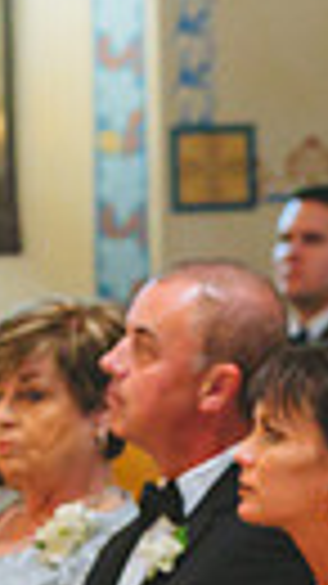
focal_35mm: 525
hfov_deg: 2.3
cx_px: 890
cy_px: 675
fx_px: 8128
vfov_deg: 4.1
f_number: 3.5
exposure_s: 1/100
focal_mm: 112
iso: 2500
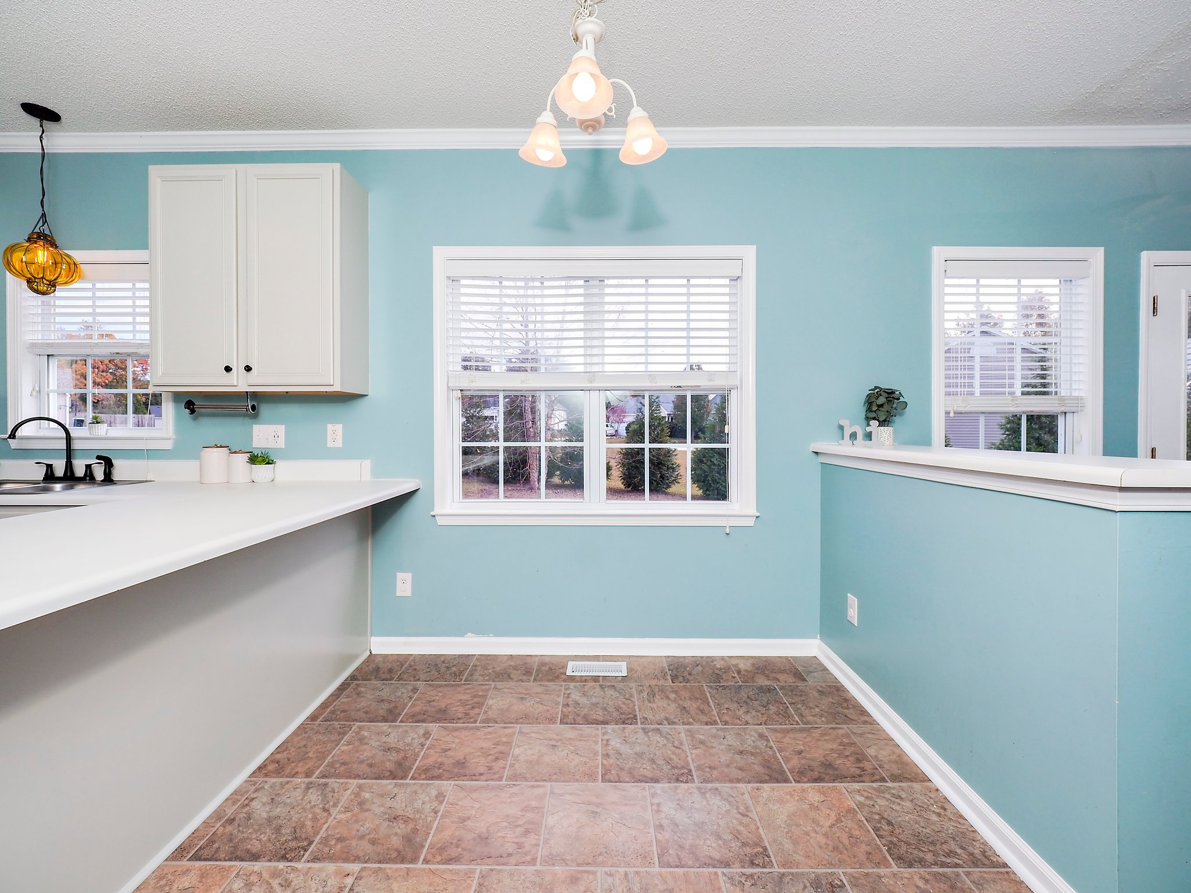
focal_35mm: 14
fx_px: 482
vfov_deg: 85.7
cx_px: 596
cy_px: 446
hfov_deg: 102.1
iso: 100
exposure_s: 1/250
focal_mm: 7
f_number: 5
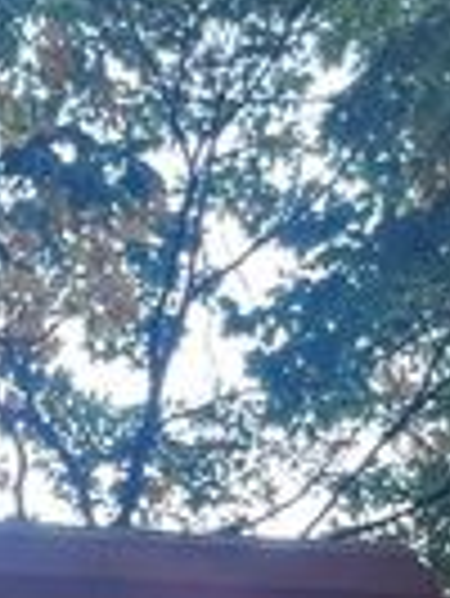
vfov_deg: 23.0
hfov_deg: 22.0
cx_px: 27
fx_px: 1125
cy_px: 942
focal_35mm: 65
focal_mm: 1.57
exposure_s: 1/77
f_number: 1.8
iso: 250
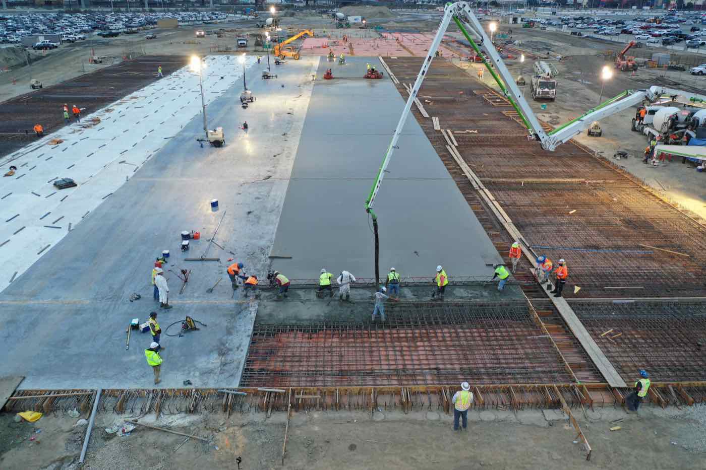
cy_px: 235
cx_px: 353
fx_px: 549
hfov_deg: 65.5
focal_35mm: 28
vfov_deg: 46.4
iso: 100
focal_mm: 10.26
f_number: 2.8
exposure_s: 1/20
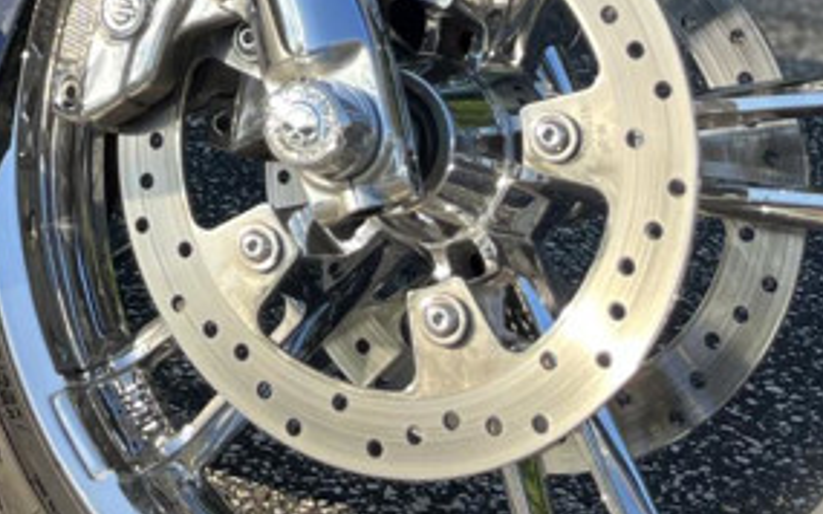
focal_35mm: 103
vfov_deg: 11.3
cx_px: -120
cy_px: -566
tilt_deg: -0.2
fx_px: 2310
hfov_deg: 19.2
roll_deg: -1.2
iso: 50
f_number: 1.6
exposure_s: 1/625
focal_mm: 5.1
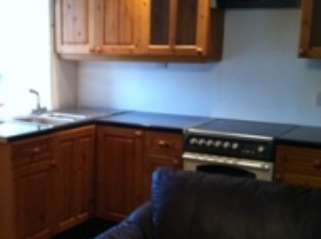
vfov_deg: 22.4
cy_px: 160
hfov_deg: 29.6
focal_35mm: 65
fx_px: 601
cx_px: 96
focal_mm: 3.85
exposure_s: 1/15
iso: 200
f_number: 2.8
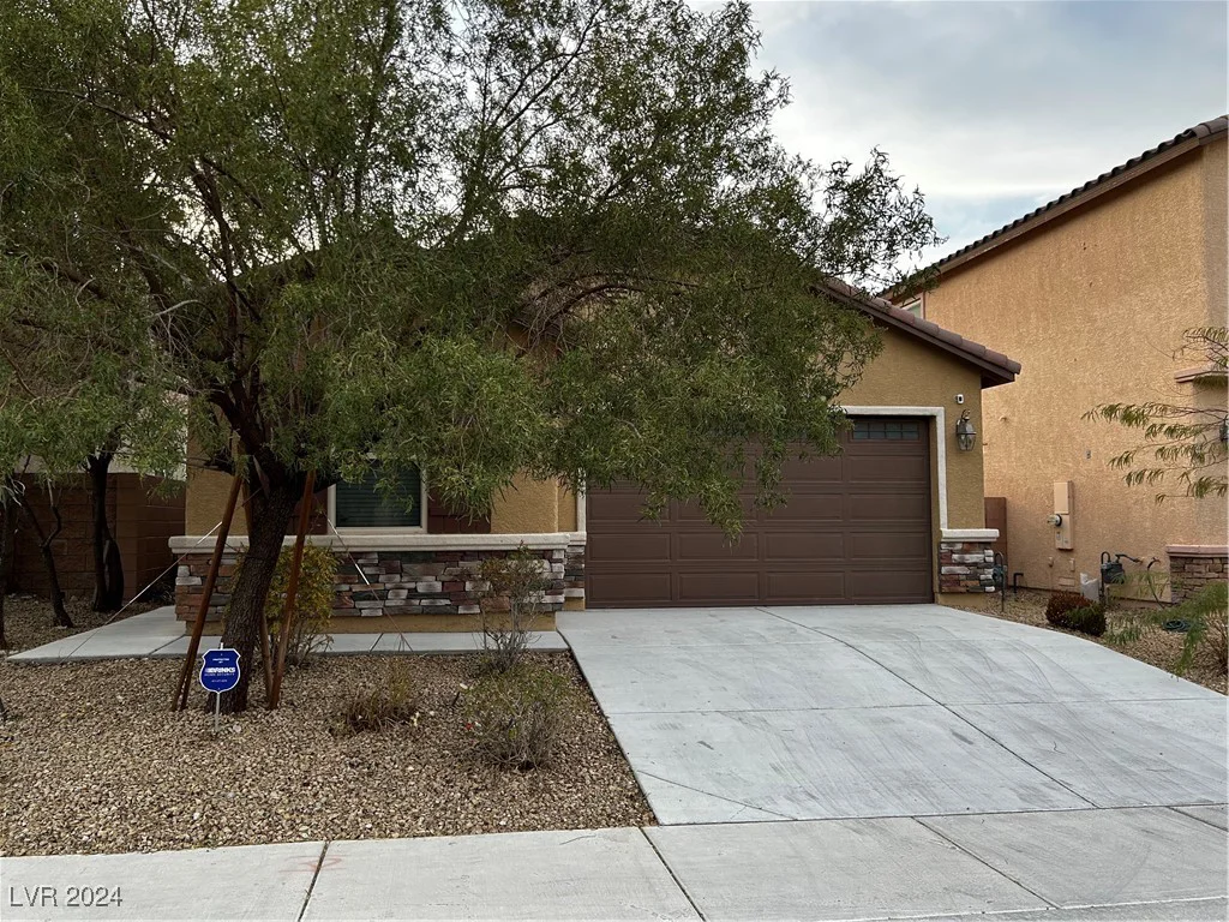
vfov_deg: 53.1
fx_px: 923
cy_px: 461
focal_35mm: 26
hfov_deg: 67.3
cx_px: 614
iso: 50
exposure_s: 1/224
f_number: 1.5
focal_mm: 5.7
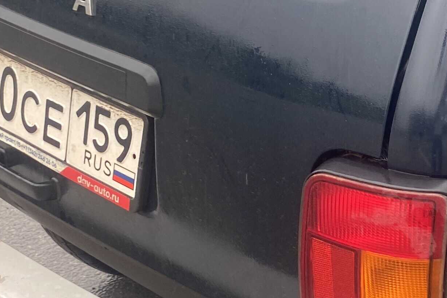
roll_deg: -1.9
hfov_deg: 21.1
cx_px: 551
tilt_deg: -18.4
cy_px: 61
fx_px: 1105
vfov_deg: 15.3
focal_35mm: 89
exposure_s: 1/163
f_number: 1.8
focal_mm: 4.25
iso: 32
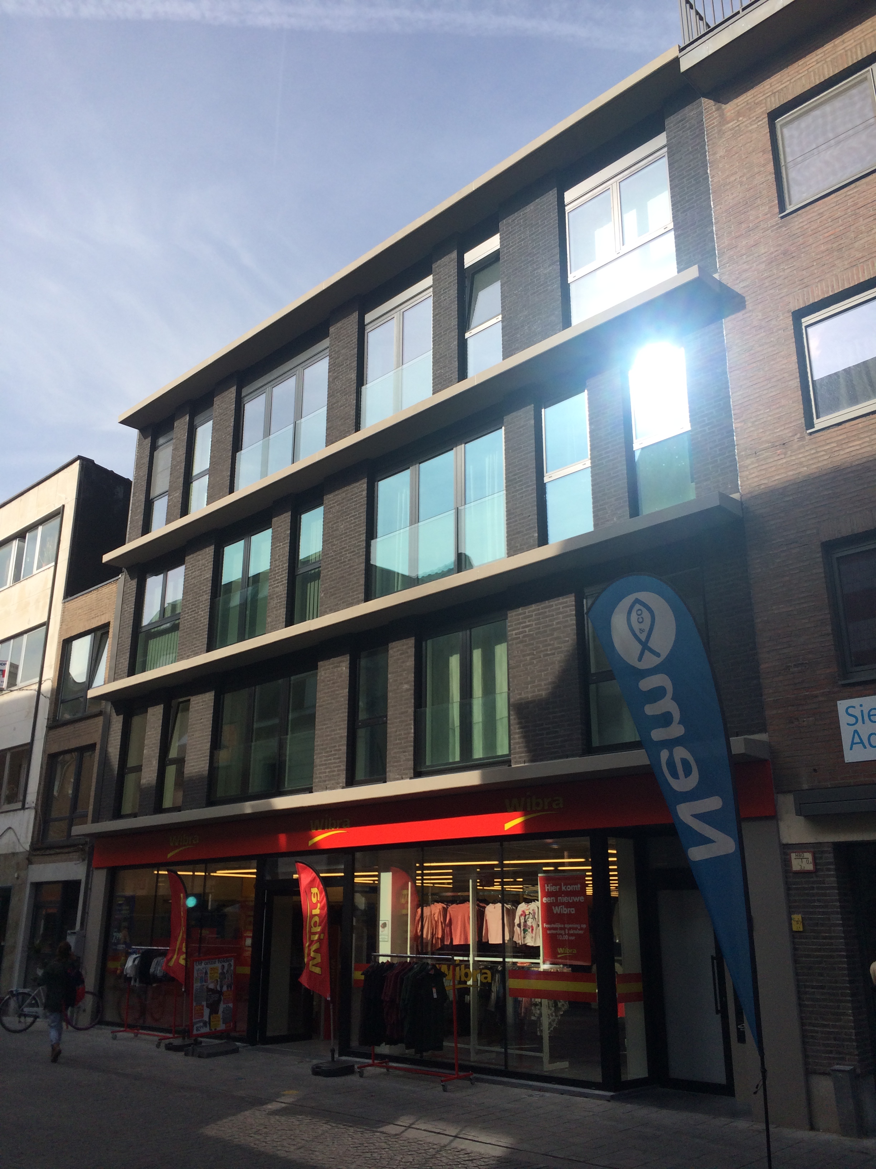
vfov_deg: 61.7
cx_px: 438
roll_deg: +1.0
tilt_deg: +14.4
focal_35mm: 29
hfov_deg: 48.2
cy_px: 584
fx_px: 979
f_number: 2.2
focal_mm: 4.15
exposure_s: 1/1953
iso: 32
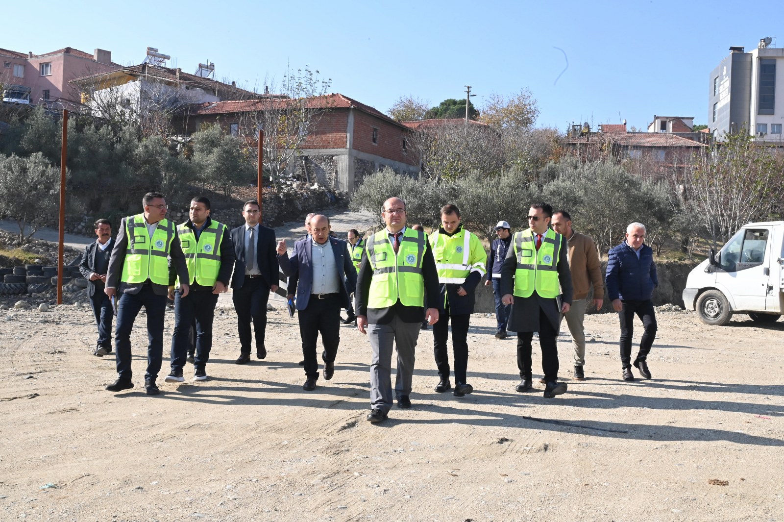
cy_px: 261
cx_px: 392
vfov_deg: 35.0
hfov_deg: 50.7
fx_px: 827
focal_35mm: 38
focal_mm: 38
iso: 1000
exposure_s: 1/200
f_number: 22
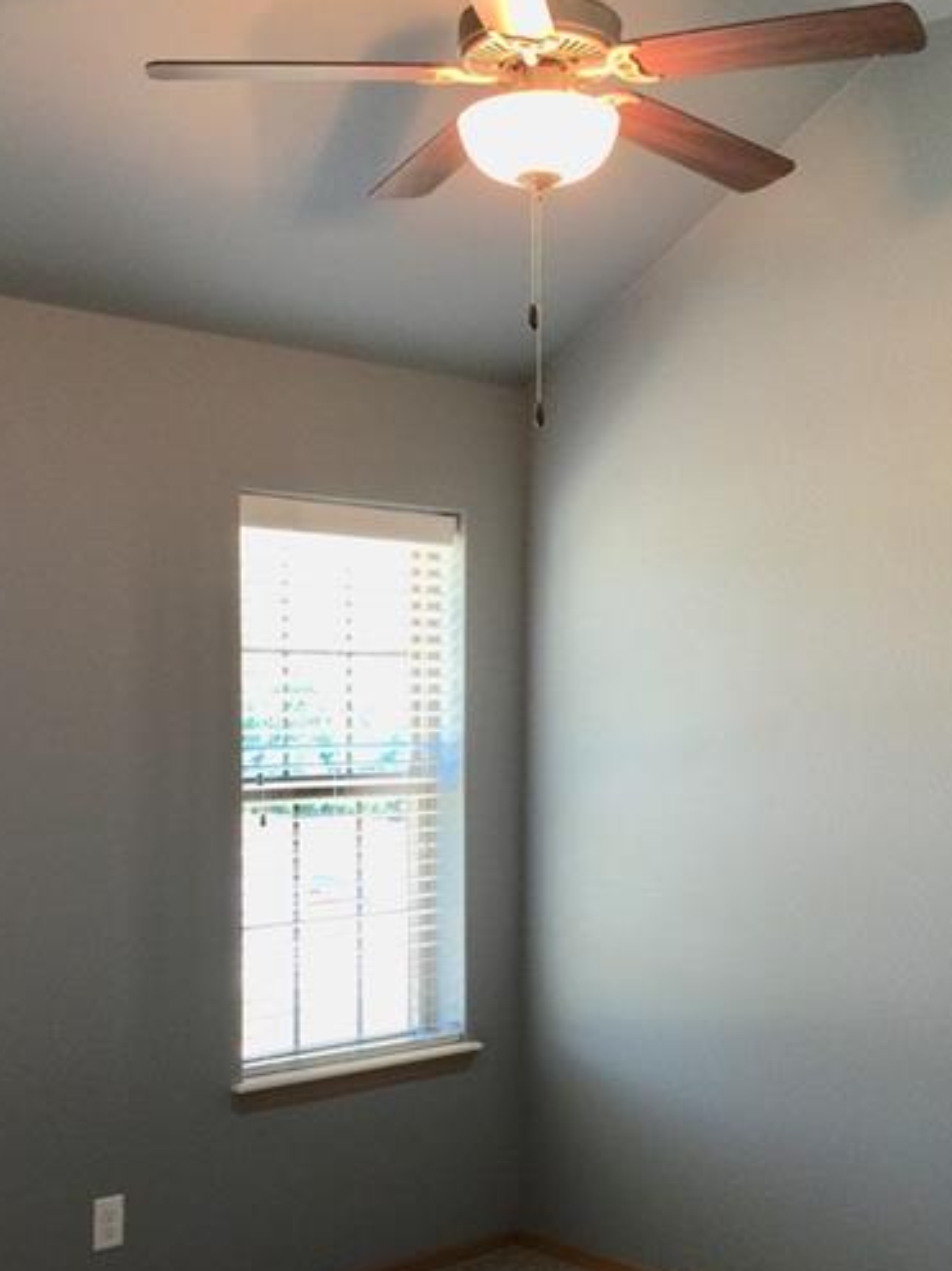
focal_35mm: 45
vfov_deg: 41.9
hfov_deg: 32.2
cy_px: 752
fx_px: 1651
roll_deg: -0.4
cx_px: 518
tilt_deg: +0.7
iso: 32
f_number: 2.2
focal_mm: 4.15
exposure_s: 1/30
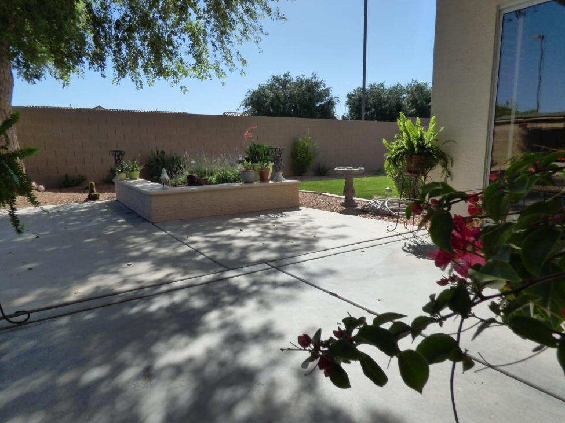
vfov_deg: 63.4
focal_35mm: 21
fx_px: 343
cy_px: 219
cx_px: 272
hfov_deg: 79.0
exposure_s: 1/1600
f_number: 3.5
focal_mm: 3.58
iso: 400
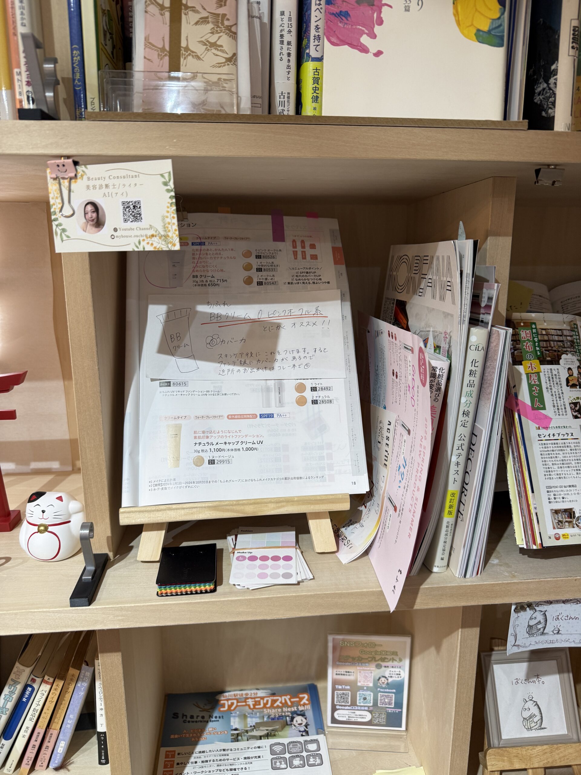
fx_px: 537
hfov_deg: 56.8
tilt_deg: -12.9
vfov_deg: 71.6
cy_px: 388
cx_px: 290
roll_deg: -0.8
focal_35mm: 24
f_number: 1.78
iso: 125
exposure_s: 1/100
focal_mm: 6.76
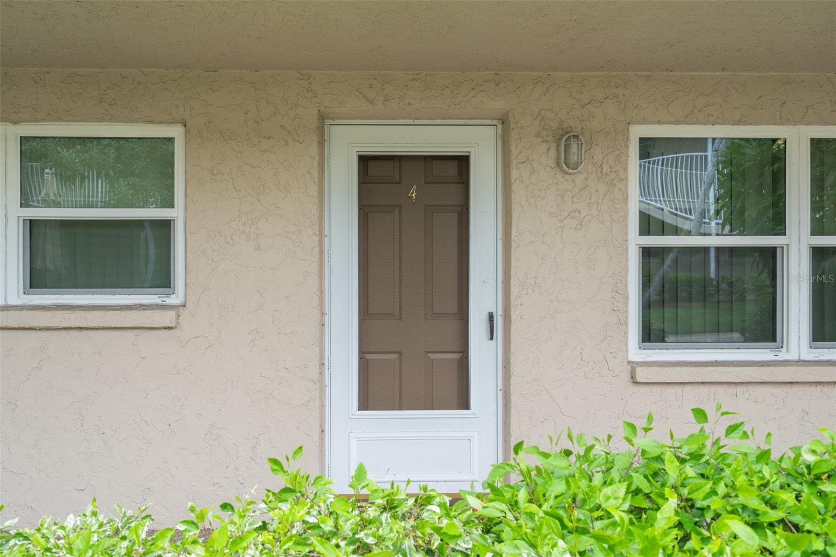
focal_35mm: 33
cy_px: 278
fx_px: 766
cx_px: 418
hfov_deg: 57.2
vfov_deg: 40.0
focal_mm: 33
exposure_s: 1/40
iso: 320
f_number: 8
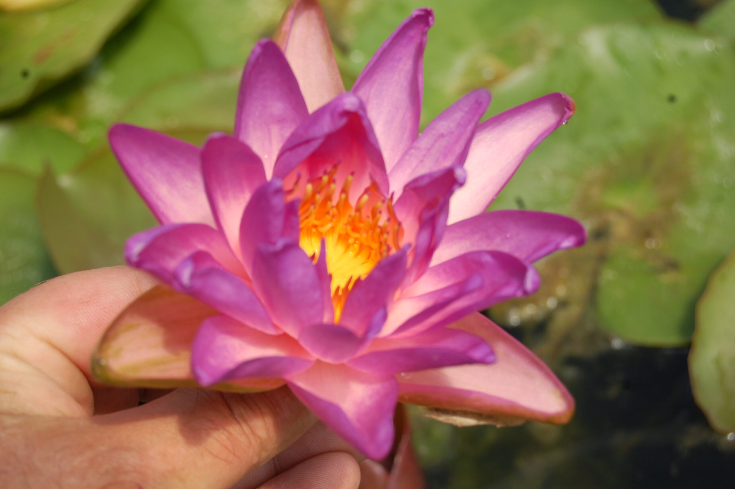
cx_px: 368
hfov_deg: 24.6
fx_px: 1683
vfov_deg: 16.5
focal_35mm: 82
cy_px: 244
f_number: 9
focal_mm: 55
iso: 200
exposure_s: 1/320
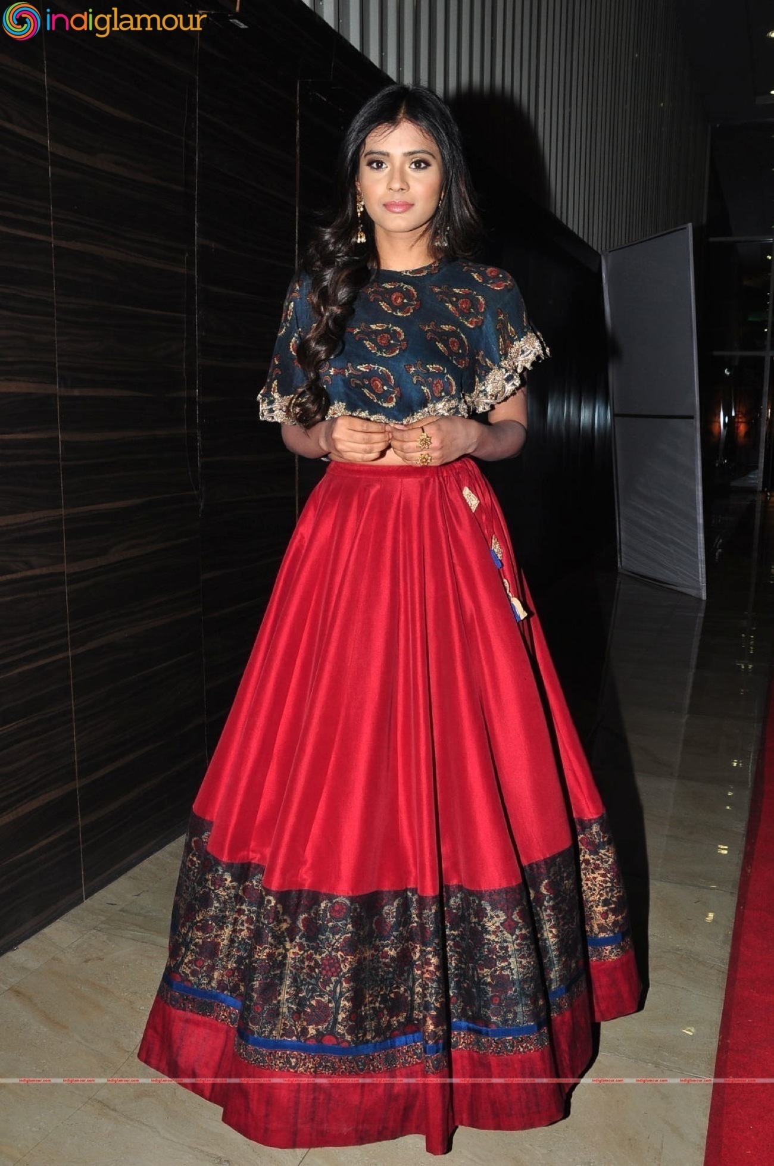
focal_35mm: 33
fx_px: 1068
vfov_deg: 57.3
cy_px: 583
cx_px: 387
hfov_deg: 39.9
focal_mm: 22
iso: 400
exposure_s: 1/125
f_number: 10
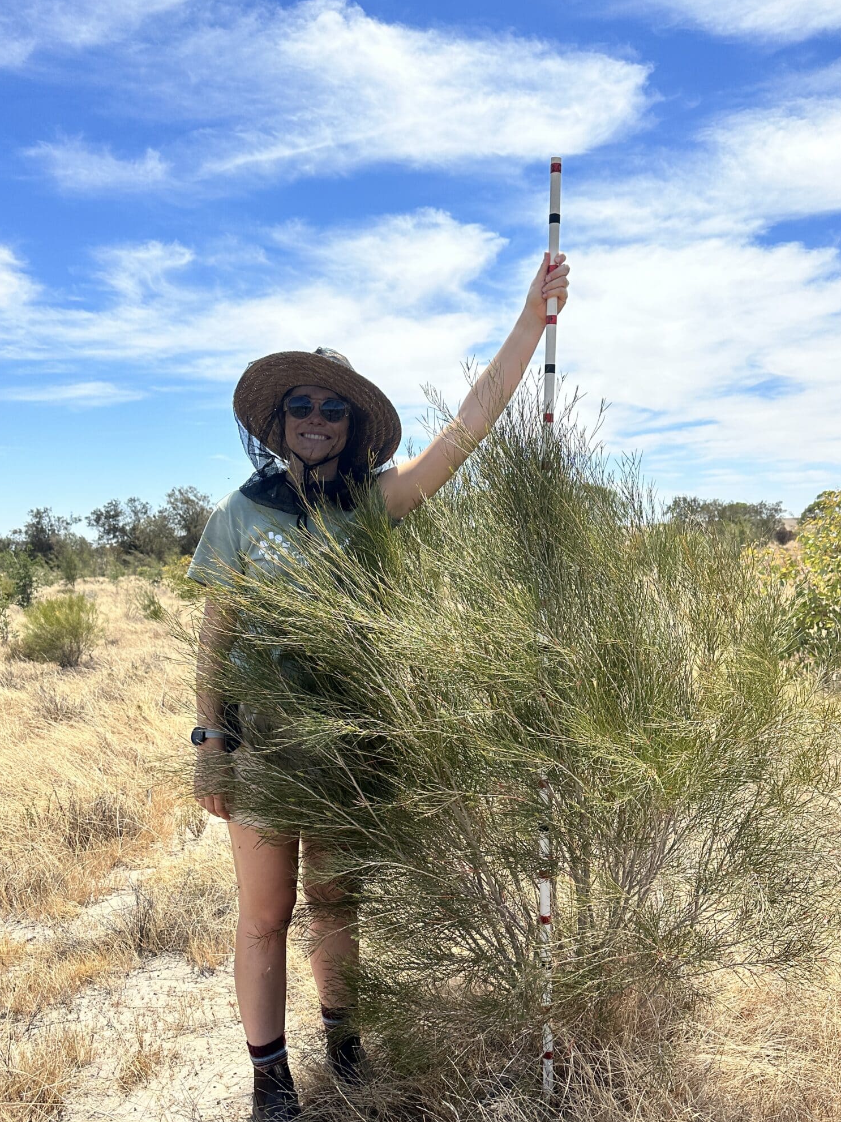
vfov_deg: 58.3
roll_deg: +1.8
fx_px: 1004
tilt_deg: -3.5
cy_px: 602
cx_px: 419
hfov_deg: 45.4
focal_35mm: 31
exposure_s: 1/5848
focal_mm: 6.86
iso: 80
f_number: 1.78
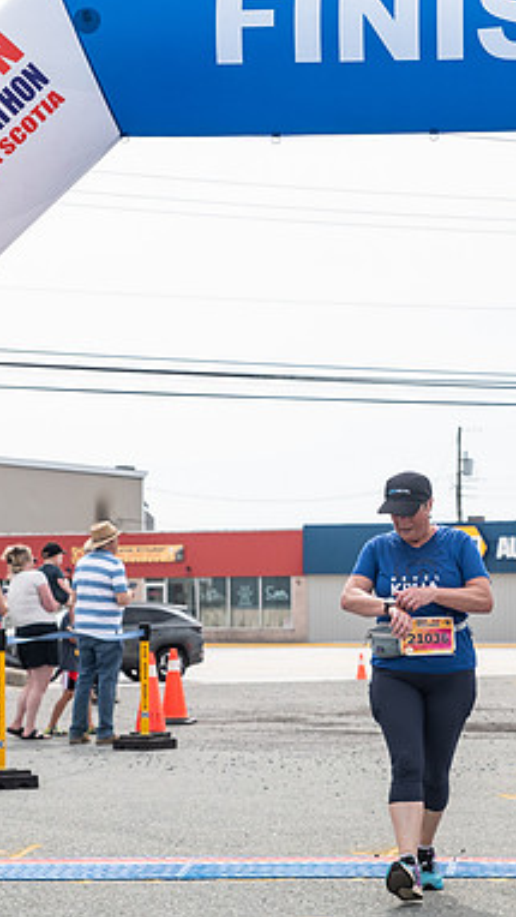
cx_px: 389
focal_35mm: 109
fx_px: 2650
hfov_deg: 11.1
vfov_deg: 19.6
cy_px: 523
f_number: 4
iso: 800
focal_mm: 56
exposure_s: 1/3200
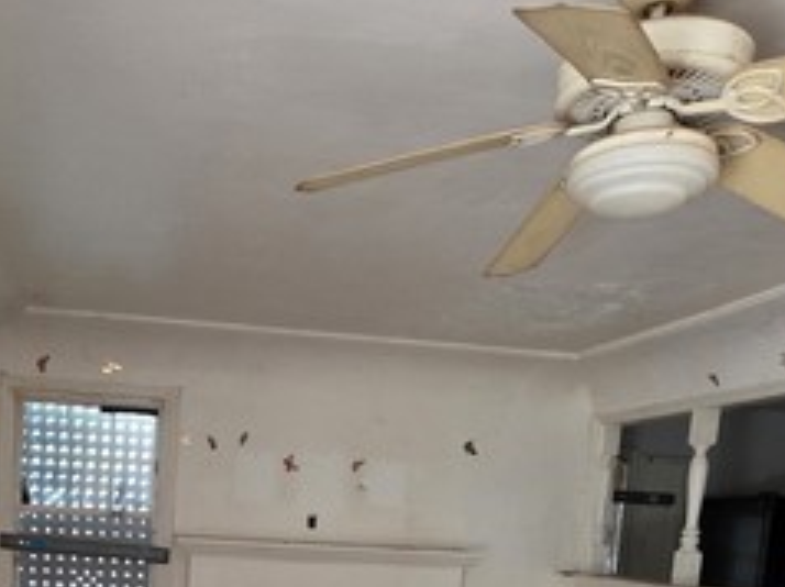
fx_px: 793
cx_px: 204
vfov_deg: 36.2
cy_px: 600
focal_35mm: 35
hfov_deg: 50.7
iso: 1000
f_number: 1.9
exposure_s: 1/60
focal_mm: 2.2
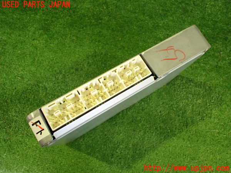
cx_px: 116
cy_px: 86
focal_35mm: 30
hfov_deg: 60.0
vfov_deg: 46.8
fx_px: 200
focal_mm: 5.4
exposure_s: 1/50
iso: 800
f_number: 2.3
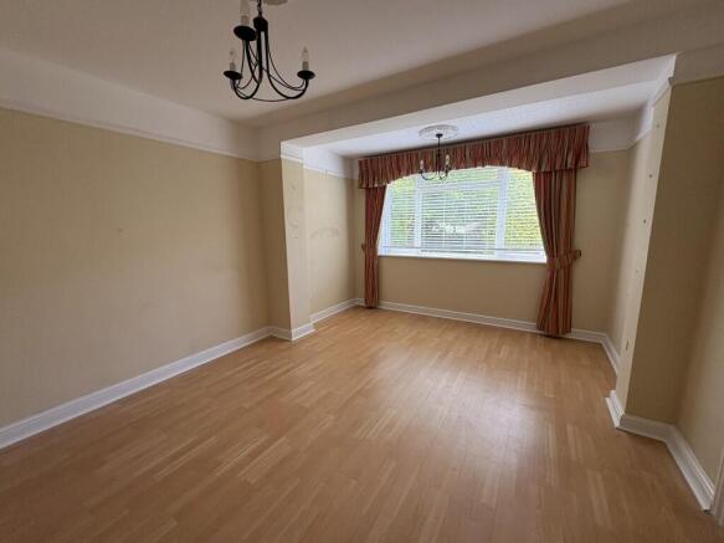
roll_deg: +1.3
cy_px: 272
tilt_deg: -9.4
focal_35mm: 14
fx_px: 293
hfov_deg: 102.1
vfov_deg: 85.7
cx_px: 362
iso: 125
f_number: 2.2
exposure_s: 1/99
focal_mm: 2.22
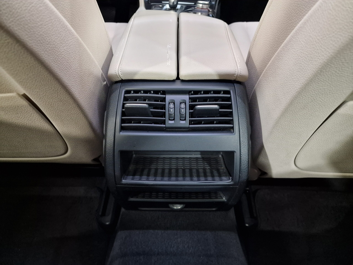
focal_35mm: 23
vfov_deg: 58.9
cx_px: 176
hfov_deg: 73.9
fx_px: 235
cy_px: 132
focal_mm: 6.4
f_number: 1.8
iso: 500
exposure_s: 1/25
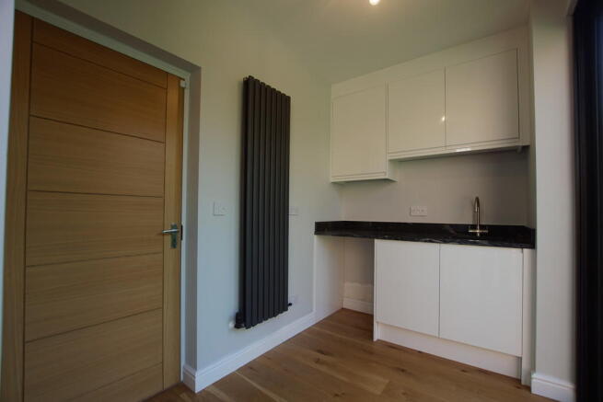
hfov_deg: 100.4
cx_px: 302
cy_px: 201
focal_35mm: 15
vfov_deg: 77.4
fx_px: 251
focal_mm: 10
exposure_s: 1/60
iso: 100
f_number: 4
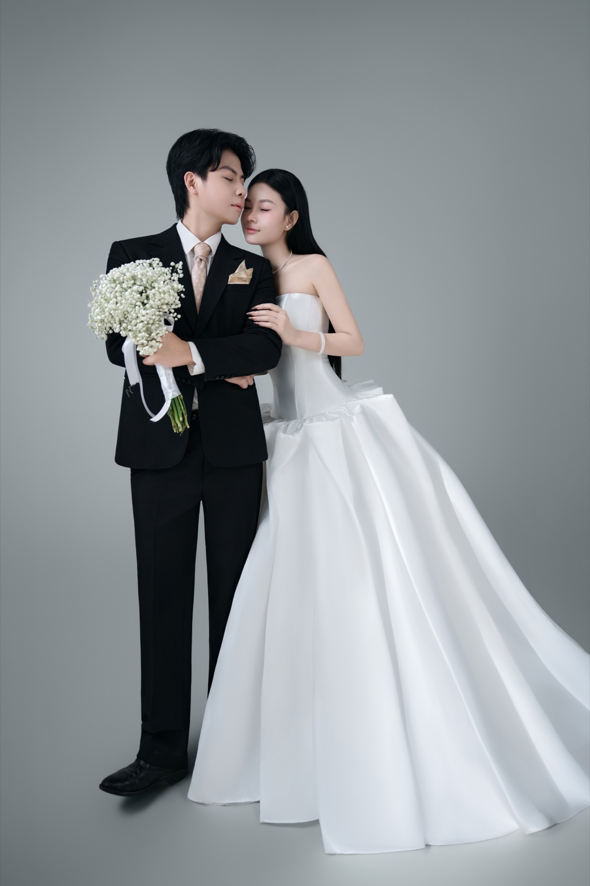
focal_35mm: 29
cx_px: 295
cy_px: 443
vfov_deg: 63.3
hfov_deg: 44.7
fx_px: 718
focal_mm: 29.2
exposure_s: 1/200
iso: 160
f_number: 2.8
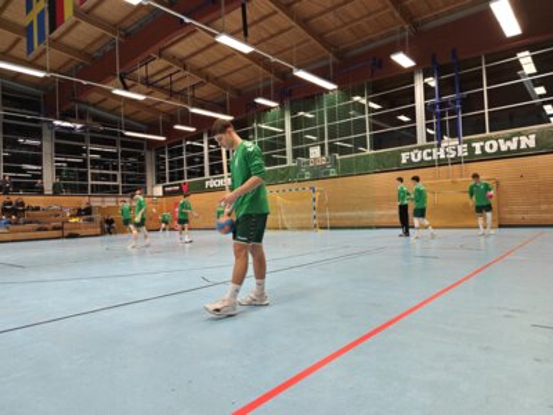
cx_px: 276
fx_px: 367
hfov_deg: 73.9
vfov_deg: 58.9
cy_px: 208
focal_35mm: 23
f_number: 1.8
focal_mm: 5.43
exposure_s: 1/100
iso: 400
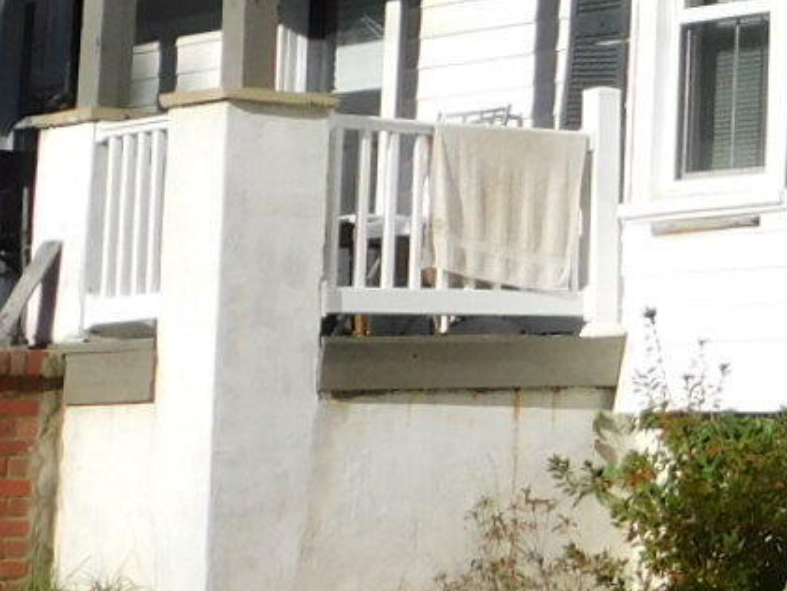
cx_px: 1122
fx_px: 3070
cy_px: -281
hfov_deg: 13.8
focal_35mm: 135
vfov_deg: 10.6
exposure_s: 1/500
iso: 125
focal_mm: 4.5
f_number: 6.2
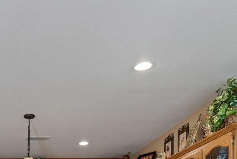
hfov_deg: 32.5
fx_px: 369
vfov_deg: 20.1
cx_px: -6
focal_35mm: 56
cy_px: 254
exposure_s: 1/50
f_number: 2.8
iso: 1250
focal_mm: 17
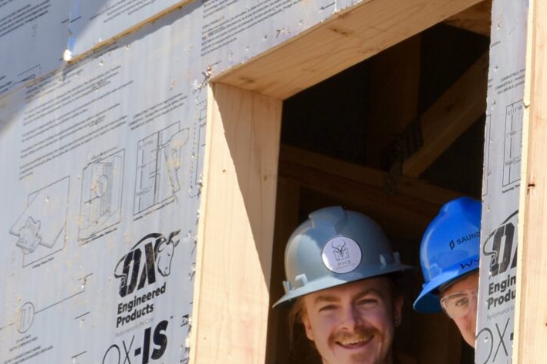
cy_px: 327
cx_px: 980
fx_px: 5103
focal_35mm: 336
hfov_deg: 6.0
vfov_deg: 4.1
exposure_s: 1/320
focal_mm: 62
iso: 160
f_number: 9
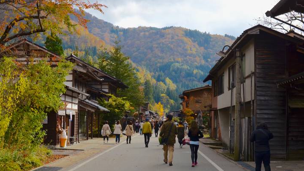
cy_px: 86
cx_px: 151
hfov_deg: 37.5
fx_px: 448
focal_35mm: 56
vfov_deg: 21.6
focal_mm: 35
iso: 200
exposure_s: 1/250
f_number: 8
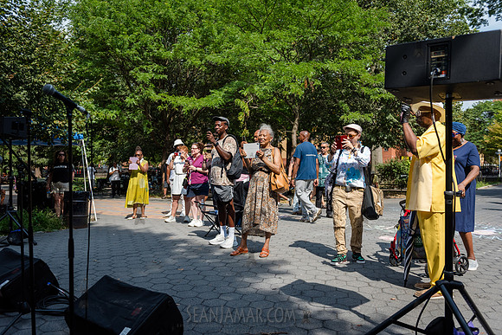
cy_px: 168
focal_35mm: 31
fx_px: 432
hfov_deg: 60.3
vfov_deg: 42.3
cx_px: 251
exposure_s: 1/3200
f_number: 3.5
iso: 500
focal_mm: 31
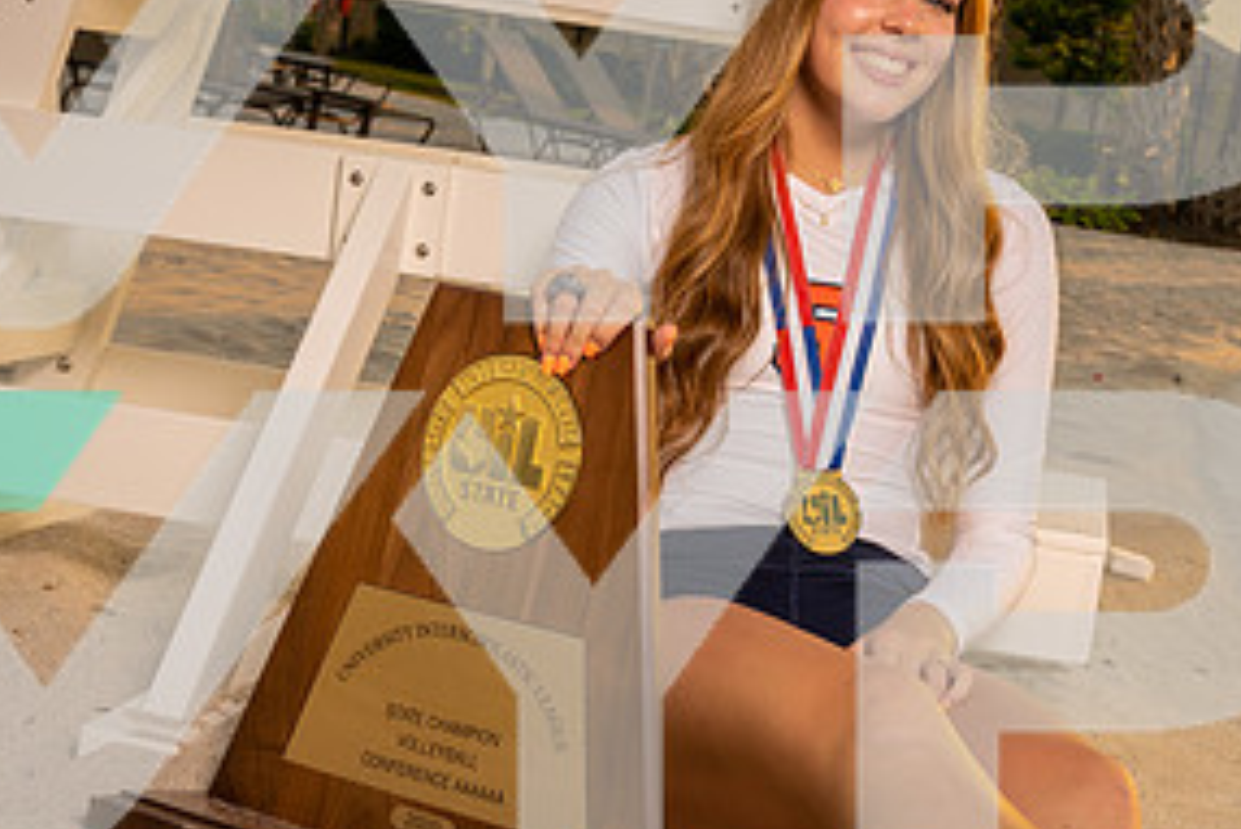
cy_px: 623
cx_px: 772
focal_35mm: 71
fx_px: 2449
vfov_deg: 19.1
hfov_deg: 28.3
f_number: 5.6
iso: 125
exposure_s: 1/800
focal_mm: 35
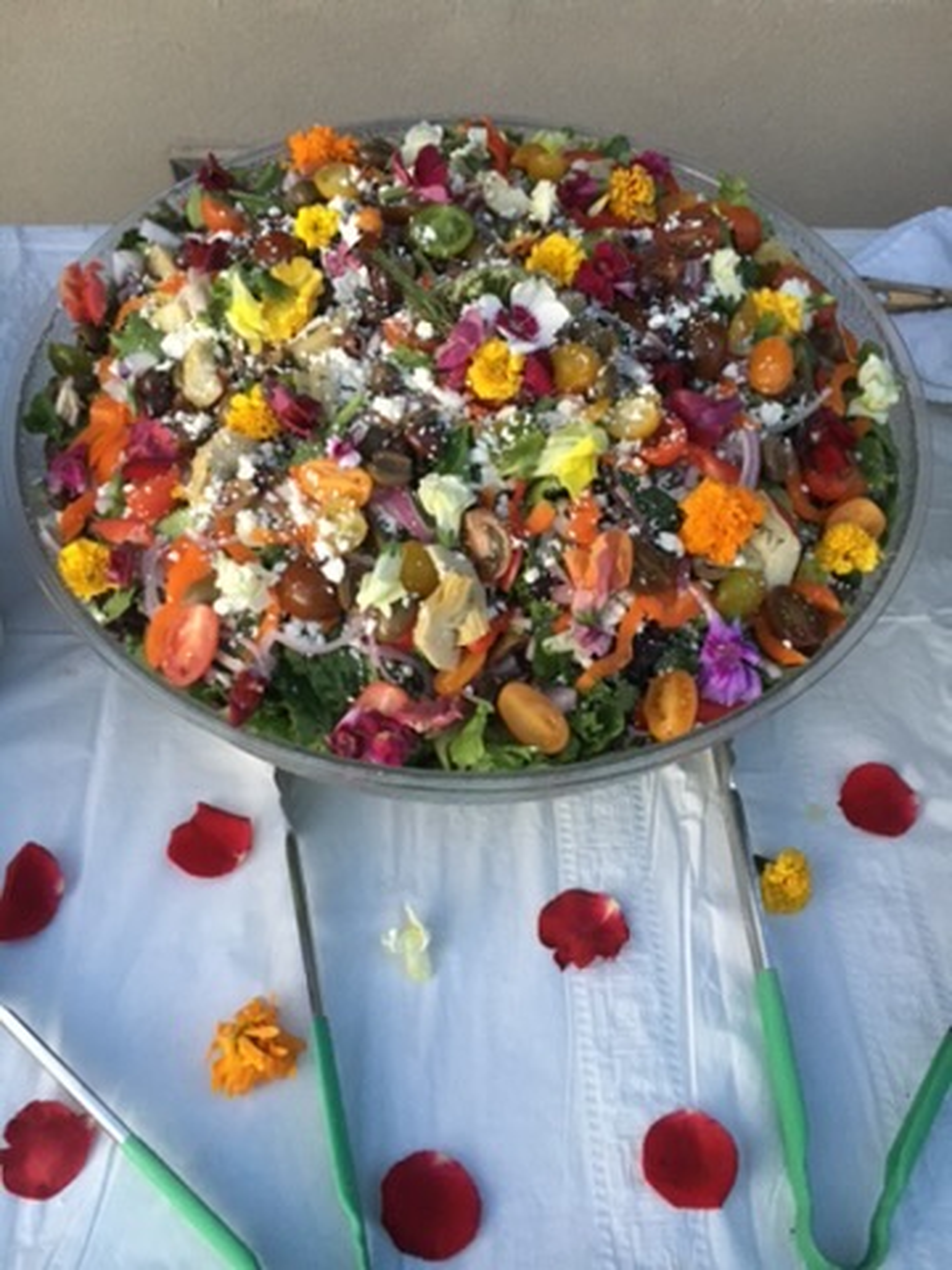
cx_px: 476
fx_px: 1063
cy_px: 635
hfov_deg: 48.2
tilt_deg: -58.9
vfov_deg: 61.7
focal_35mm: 29
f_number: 2.2
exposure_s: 1/30
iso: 200
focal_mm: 4.15
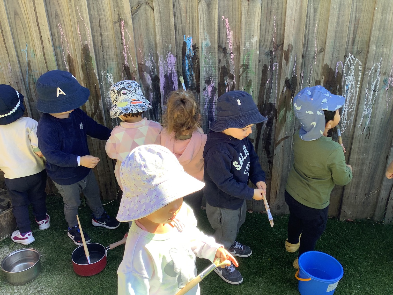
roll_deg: -0.1
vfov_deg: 45.4
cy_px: 148
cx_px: 196
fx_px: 352
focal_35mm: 31
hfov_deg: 58.4
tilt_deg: -28.1
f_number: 2.4
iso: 25
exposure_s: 1/100
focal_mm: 3.3
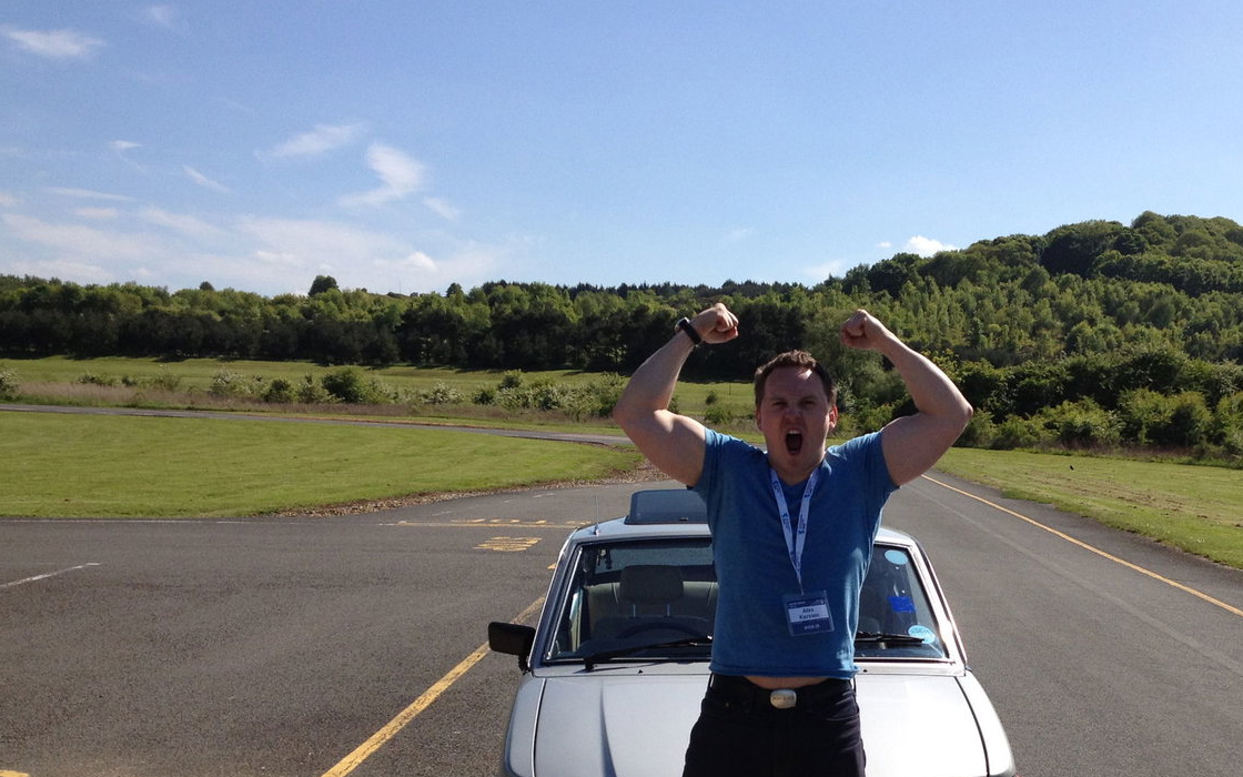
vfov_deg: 24.0
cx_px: 830
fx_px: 1795
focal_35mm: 53
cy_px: 623
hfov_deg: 37.8
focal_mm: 4.28
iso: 50
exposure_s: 1/2123
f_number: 2.4
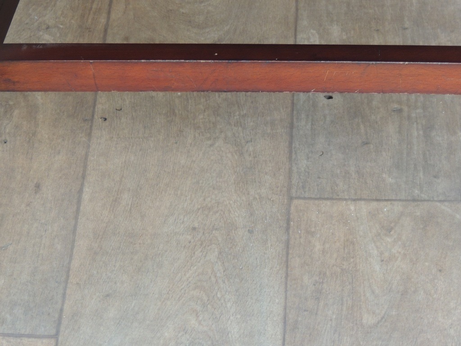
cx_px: 230
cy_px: 173
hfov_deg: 13.6
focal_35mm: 145
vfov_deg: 10.2
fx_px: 1931
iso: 400
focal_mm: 25.8
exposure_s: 1/40
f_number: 4.4
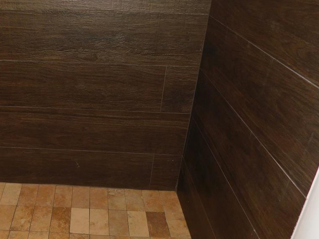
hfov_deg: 44.4
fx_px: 369
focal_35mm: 40
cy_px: 125
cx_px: 61
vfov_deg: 36.0
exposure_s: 1/30
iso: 200
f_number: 3
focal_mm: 4.1
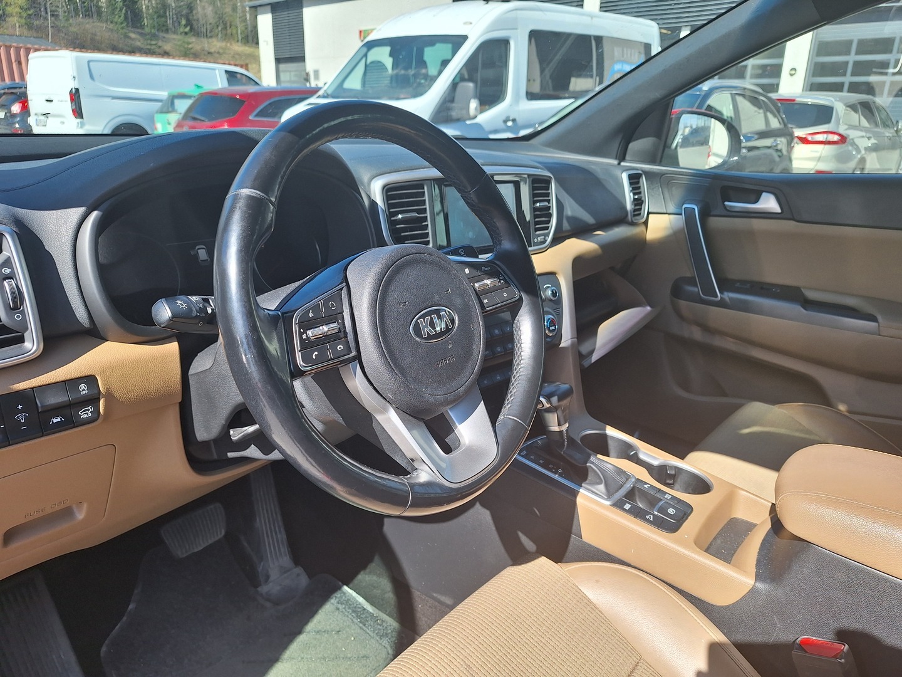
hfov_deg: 73.9
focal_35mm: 23
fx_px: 599
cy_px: 338
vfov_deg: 58.9
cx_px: 451
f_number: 1.8
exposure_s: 1/685
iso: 40
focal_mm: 5.54
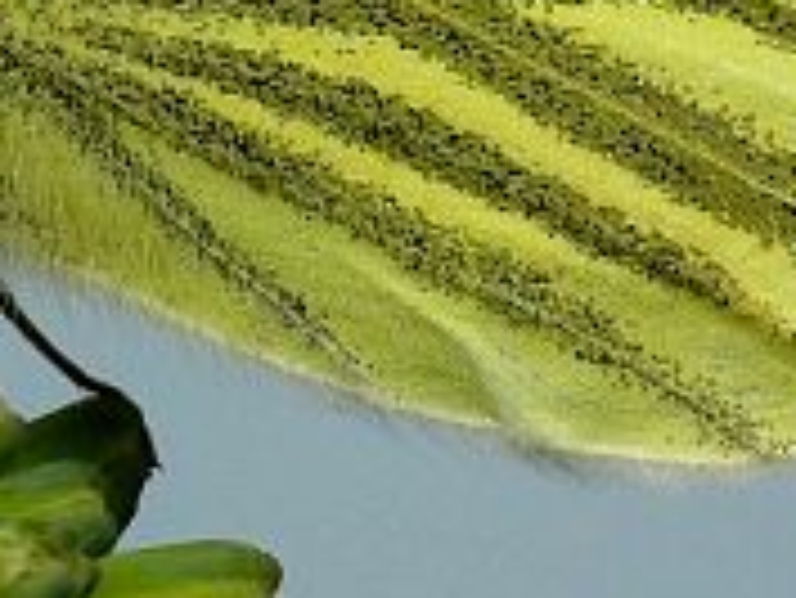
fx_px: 9204
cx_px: 166
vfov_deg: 3.7
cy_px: -438
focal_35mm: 400
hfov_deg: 4.9
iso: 200
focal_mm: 24
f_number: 11
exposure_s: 1/30
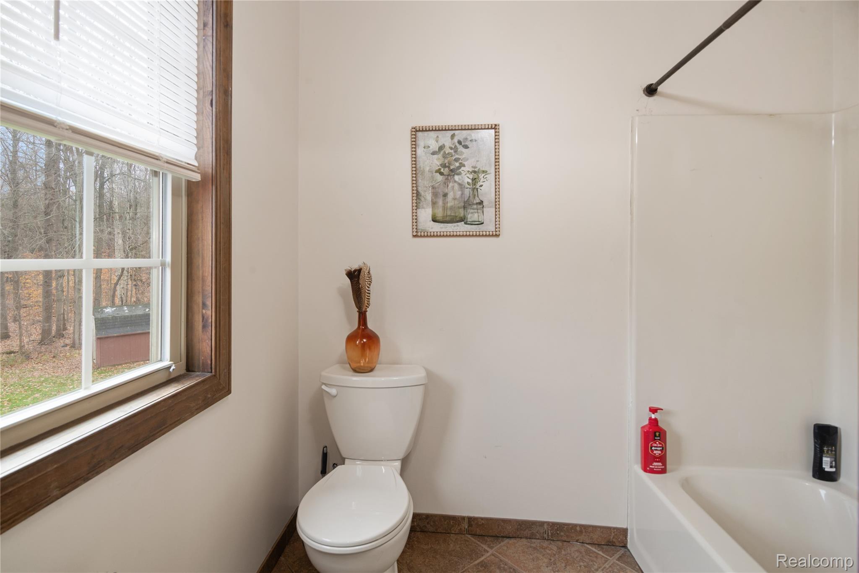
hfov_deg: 61.9
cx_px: 430
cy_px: 286
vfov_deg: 43.6
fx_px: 716
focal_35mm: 30
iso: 320
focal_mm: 30
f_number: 9
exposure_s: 1/6
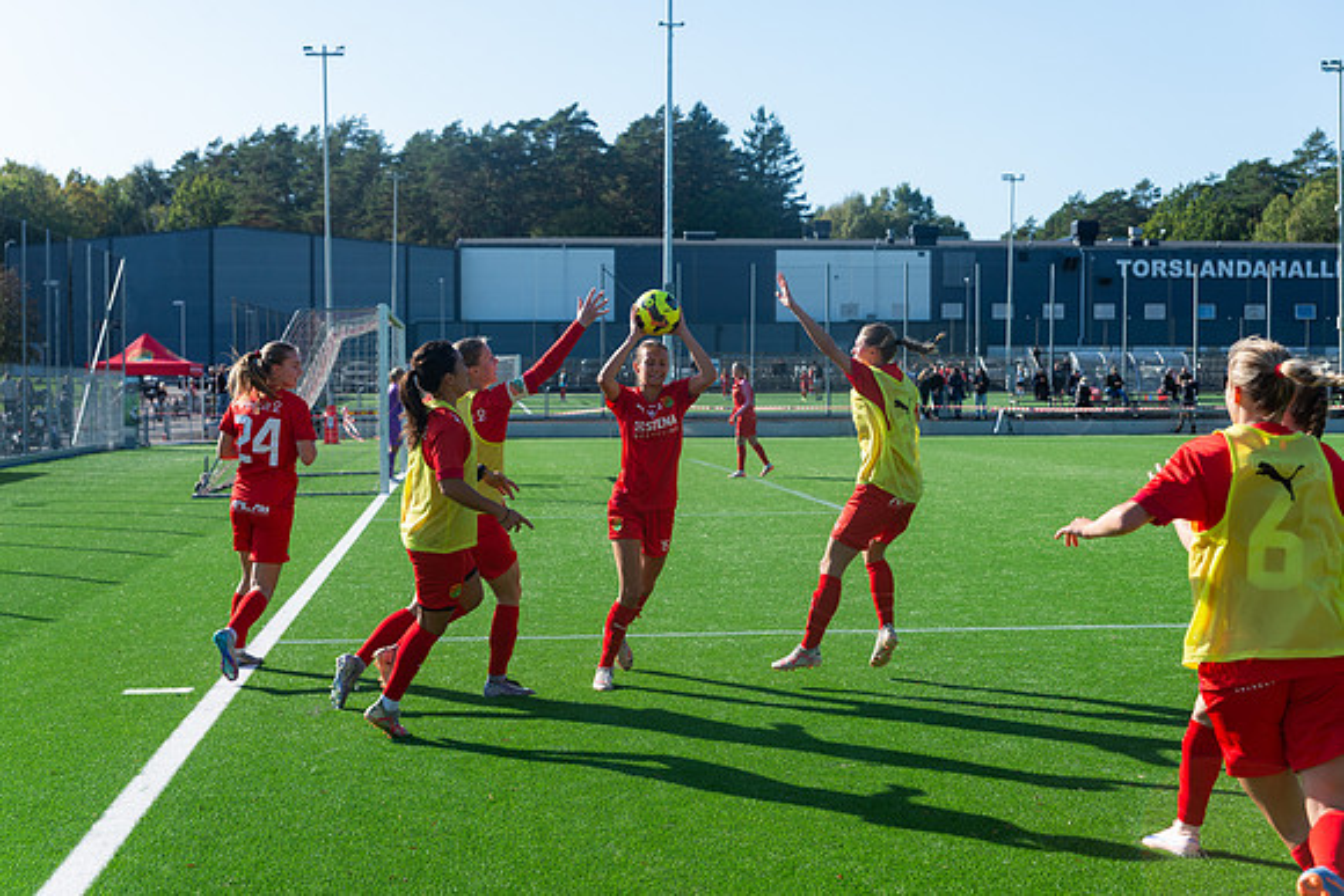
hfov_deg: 35.2
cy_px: 448
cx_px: 672
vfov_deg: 23.9
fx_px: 2117
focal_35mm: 57
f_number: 4
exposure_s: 1/1250
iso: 280
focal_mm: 56
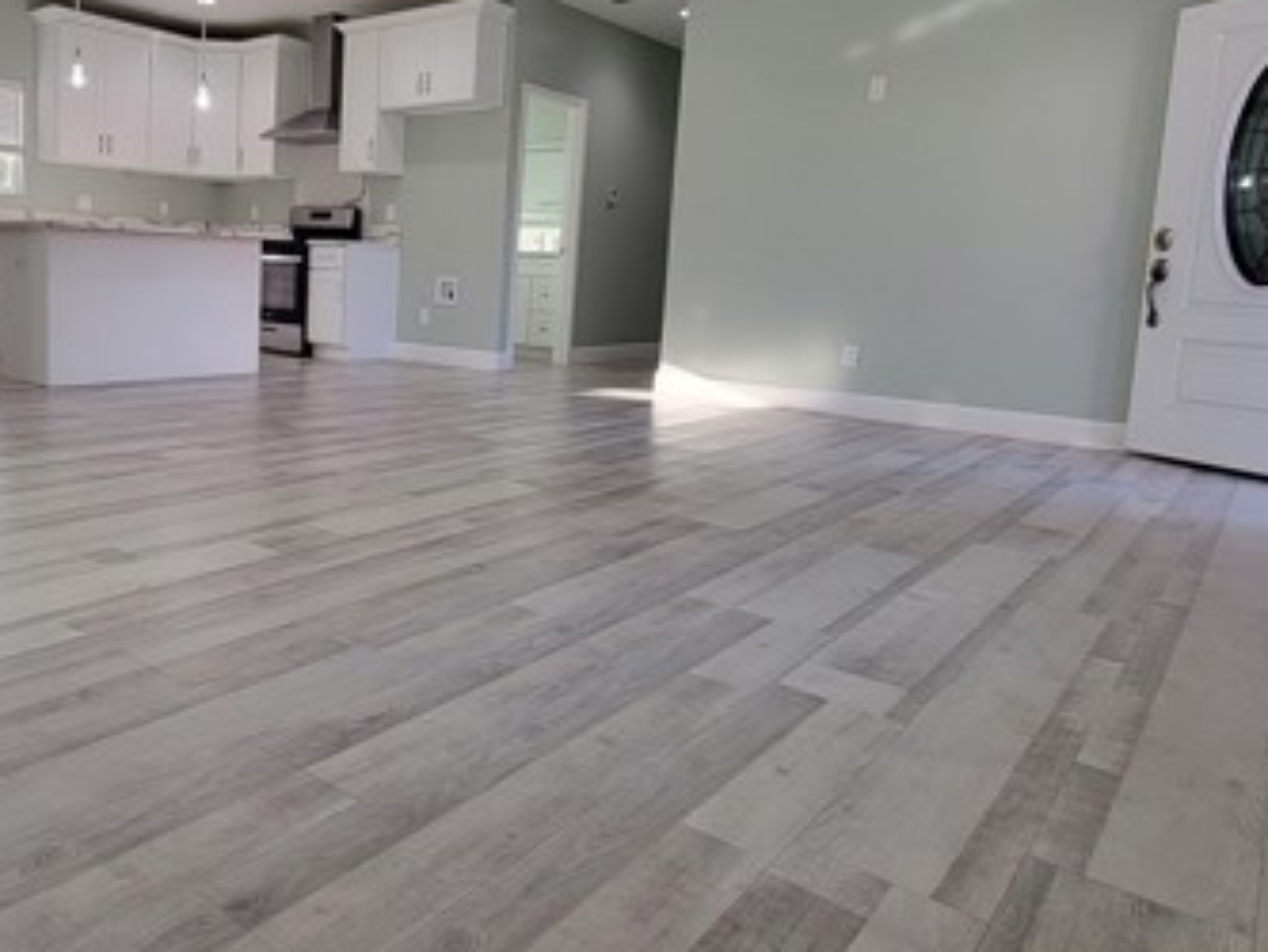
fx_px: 916
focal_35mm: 25
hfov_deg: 66.0
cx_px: 350
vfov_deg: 54.4
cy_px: 369
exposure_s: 1/60
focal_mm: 2.2
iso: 50
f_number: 2.2
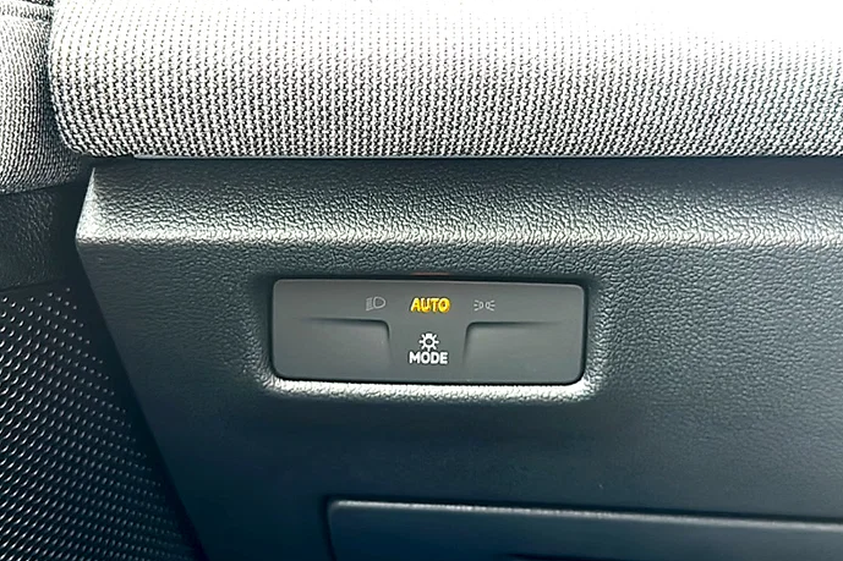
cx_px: 417
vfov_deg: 35.9
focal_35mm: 37
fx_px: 866
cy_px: 258
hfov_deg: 51.9
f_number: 1.78
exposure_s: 1/100
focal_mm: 6.86
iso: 80
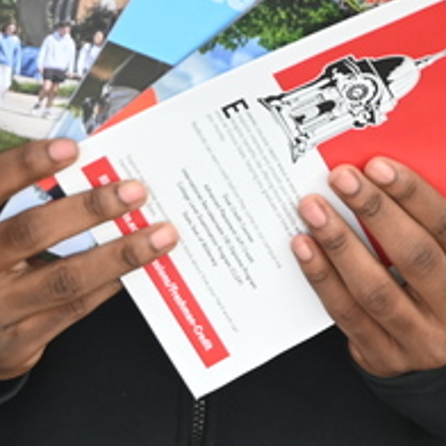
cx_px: 587
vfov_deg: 9.3
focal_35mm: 182
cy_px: -231
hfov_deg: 9.4
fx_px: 2653
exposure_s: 1/250
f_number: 3.5
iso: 400
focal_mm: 41
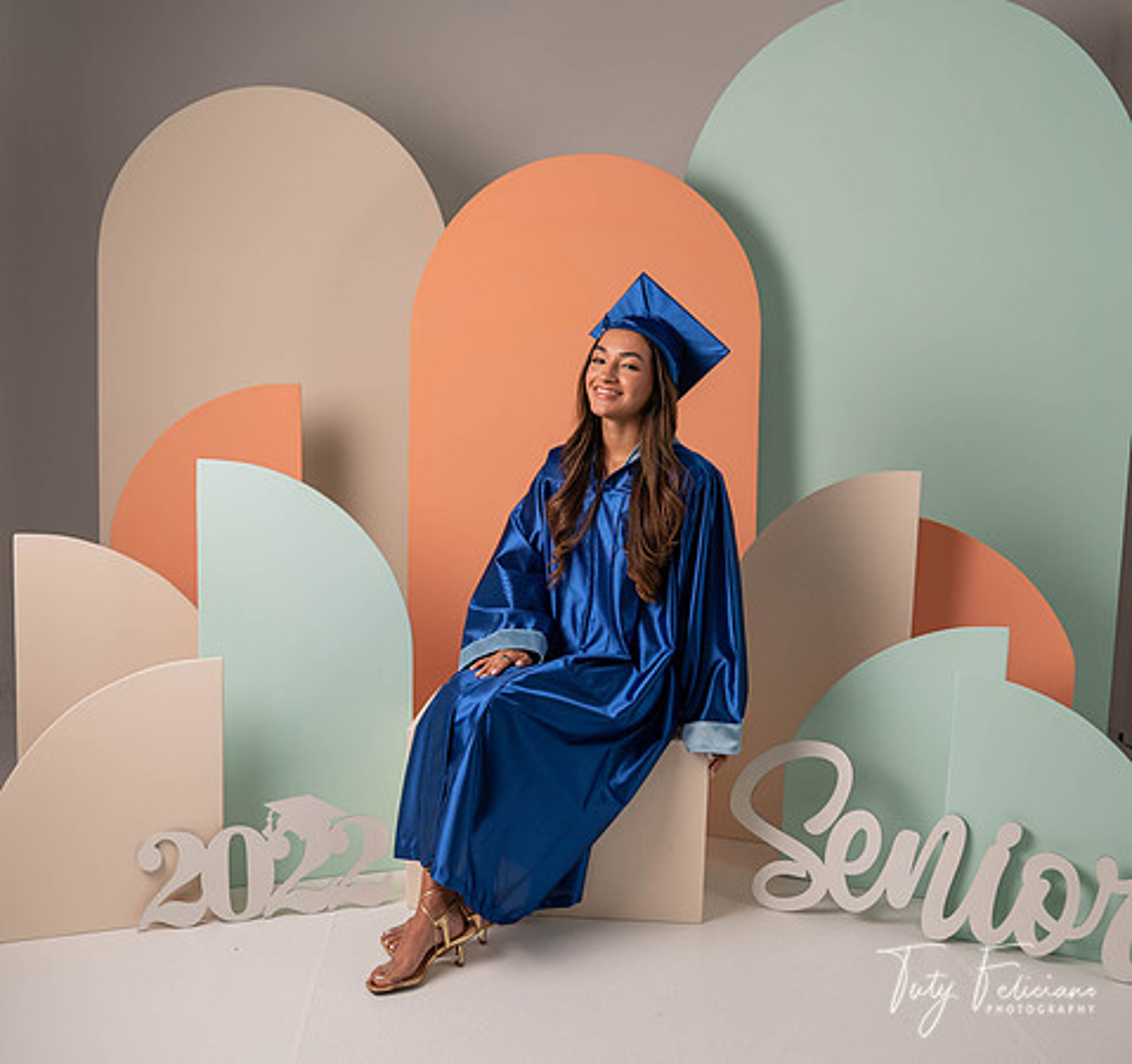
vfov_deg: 45.3
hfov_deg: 47.9
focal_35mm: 35
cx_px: 585
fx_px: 1273
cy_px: 533
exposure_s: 1/125
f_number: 5
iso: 125
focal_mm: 28
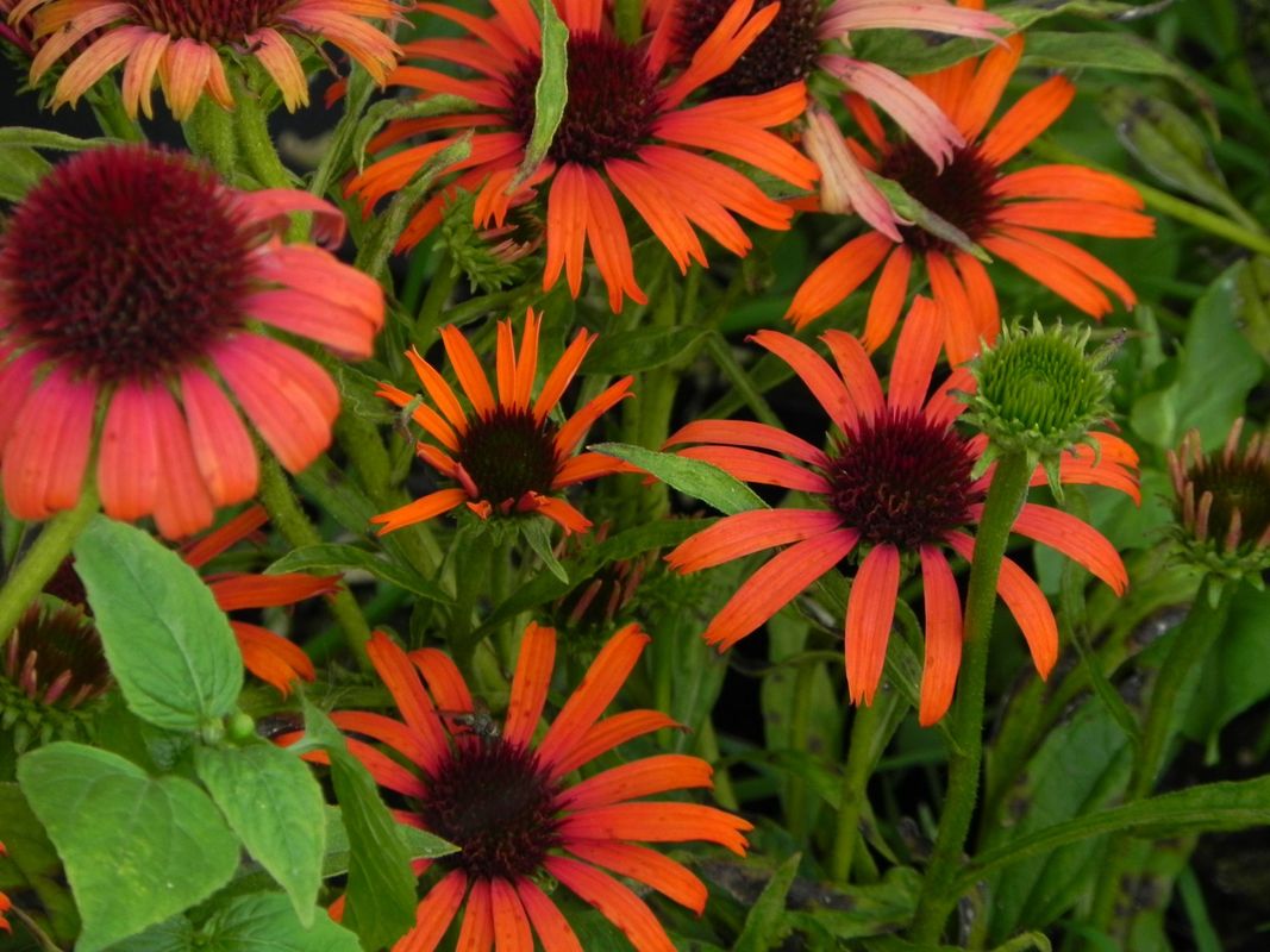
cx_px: 635
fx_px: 12363
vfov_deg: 4.4
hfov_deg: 5.9
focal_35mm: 337
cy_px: 476
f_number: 5
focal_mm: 59.9
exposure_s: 1/60
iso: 160
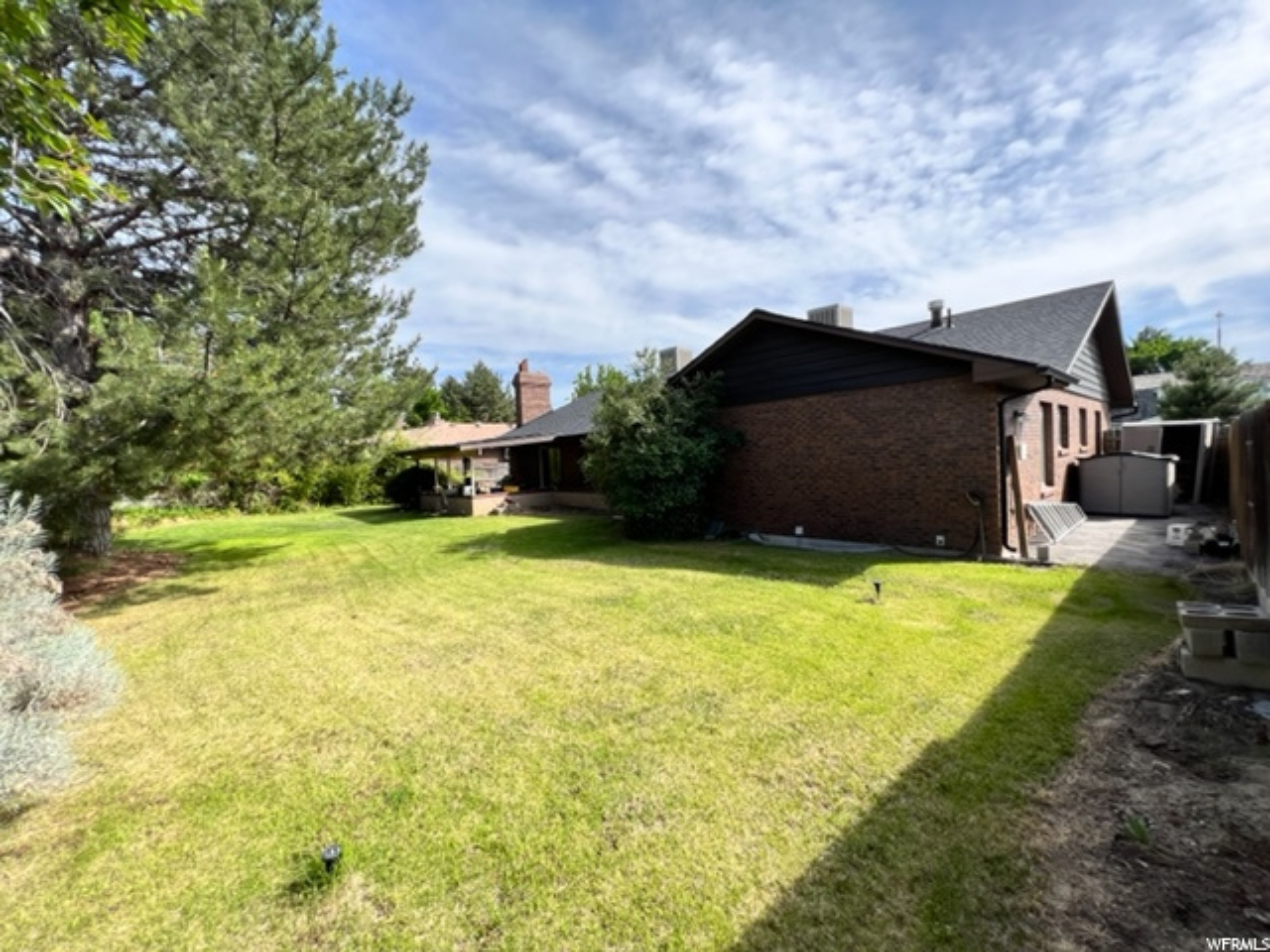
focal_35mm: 13
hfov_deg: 106.2
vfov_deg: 89.9
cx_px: 635
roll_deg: +2.6
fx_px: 477
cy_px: 476
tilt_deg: -1.9
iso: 32
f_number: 1.8
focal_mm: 1.57
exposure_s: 1/995
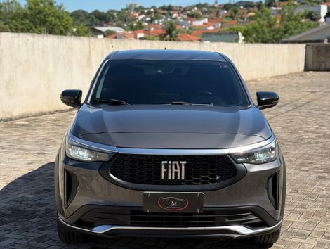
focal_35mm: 48
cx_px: 165
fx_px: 458
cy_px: 124
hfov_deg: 39.6
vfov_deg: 30.3
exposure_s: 1/2342
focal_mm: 6.76
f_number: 1.78
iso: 100
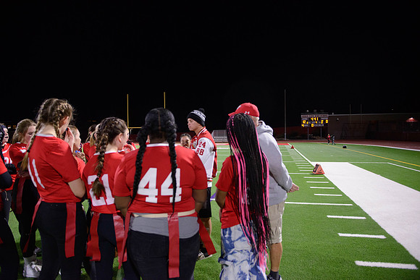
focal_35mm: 24
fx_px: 280
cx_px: 210
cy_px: 140
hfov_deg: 73.7
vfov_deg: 53.2
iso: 3200
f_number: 2.8
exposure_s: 1/320
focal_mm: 24
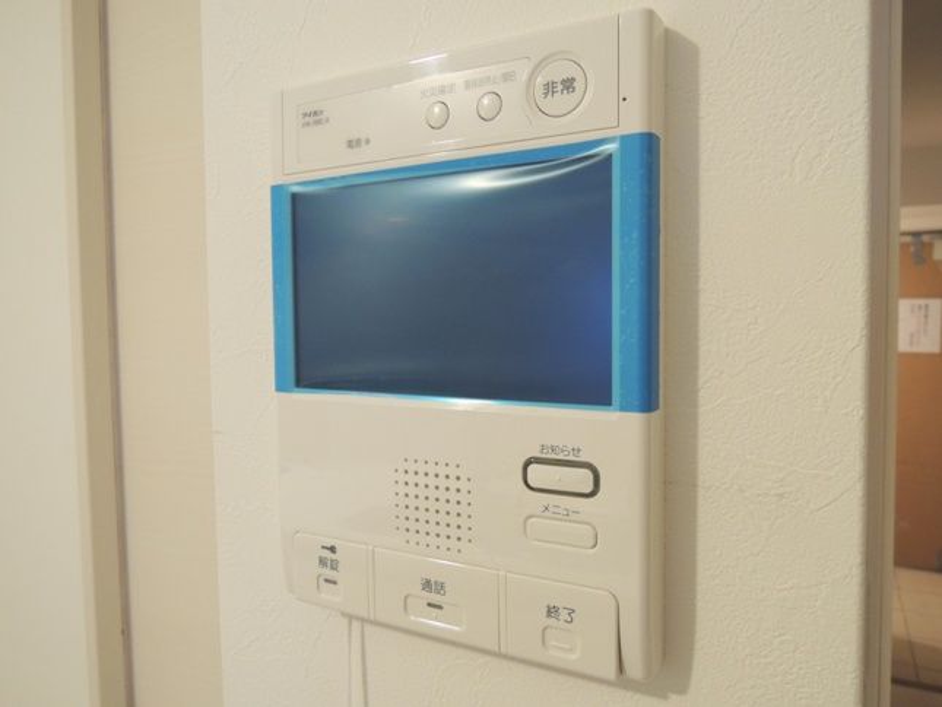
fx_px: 653
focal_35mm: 24
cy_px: 354
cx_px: 471
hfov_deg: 71.6
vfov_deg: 56.8
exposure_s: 1/25
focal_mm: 4.3
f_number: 2.8
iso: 400
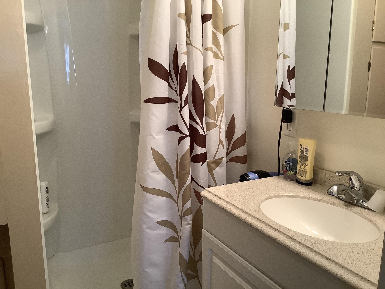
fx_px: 345
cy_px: 144
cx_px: 192
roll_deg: -1.5
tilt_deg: -11.9
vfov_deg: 45.4
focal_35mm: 31
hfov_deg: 58.4
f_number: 2.4
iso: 125
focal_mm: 3.3
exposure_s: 1/60
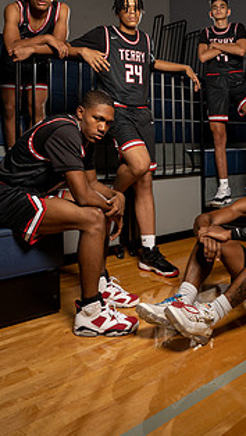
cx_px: 136
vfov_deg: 53.8
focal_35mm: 36
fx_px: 417
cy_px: 133
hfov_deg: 32.9
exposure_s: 1/200
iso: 320
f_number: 8
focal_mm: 24
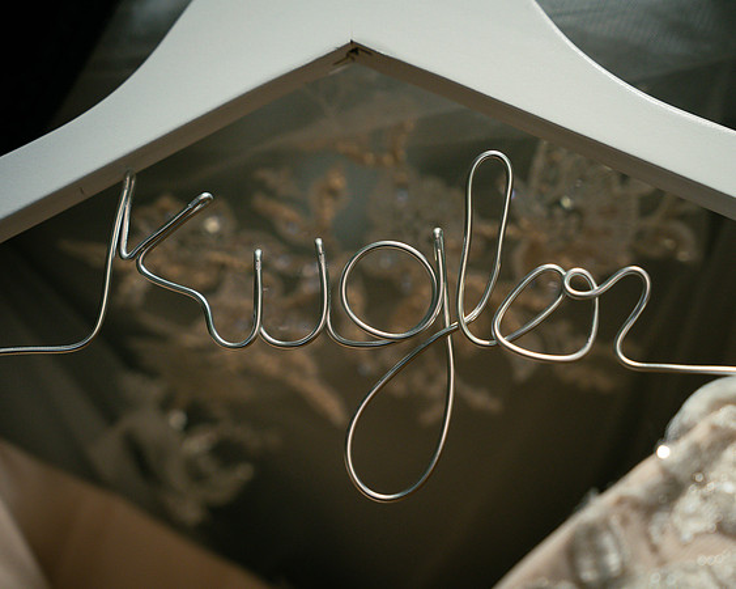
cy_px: 294
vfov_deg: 18.3
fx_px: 1823
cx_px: 368
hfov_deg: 22.8
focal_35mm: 84
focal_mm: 70
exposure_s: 1/250
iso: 640
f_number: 3.5
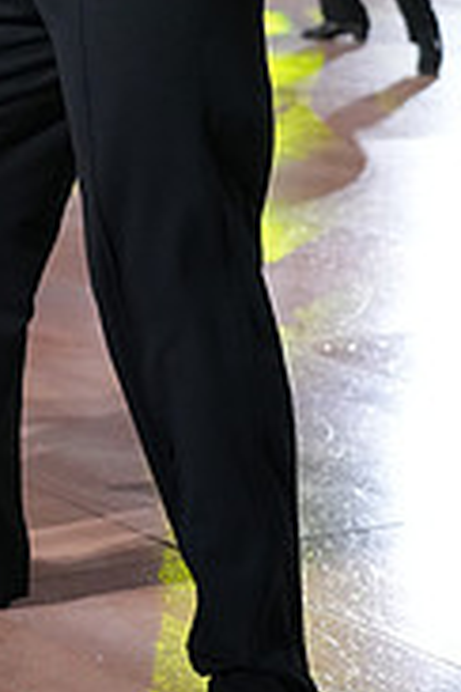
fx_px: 2612
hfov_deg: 10.0
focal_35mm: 136
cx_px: -74
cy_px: -189
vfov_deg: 14.5
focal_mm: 43
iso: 3200
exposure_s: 1/500
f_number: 4
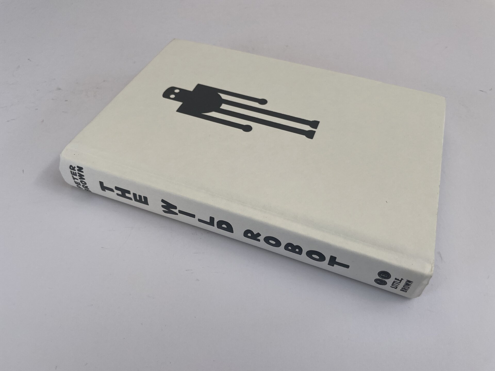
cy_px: 186
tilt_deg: -49.7
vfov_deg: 53.1
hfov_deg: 67.3
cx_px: 248
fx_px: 372
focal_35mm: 26
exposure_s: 1/651
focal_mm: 4.2
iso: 32
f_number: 1.6
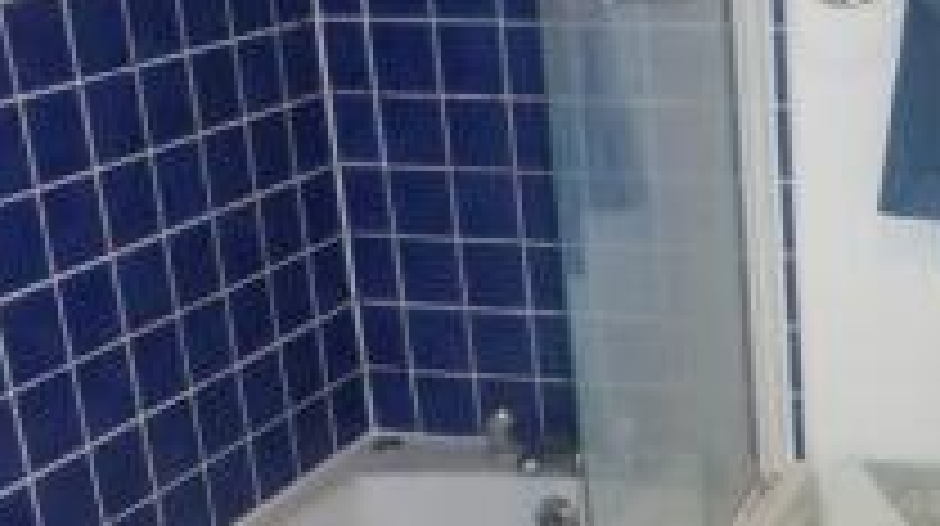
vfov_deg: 16.2
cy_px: 501
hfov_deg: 26.9
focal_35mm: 73
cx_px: 1001
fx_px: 1817
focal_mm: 4.3
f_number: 3.3
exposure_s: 1/60
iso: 400
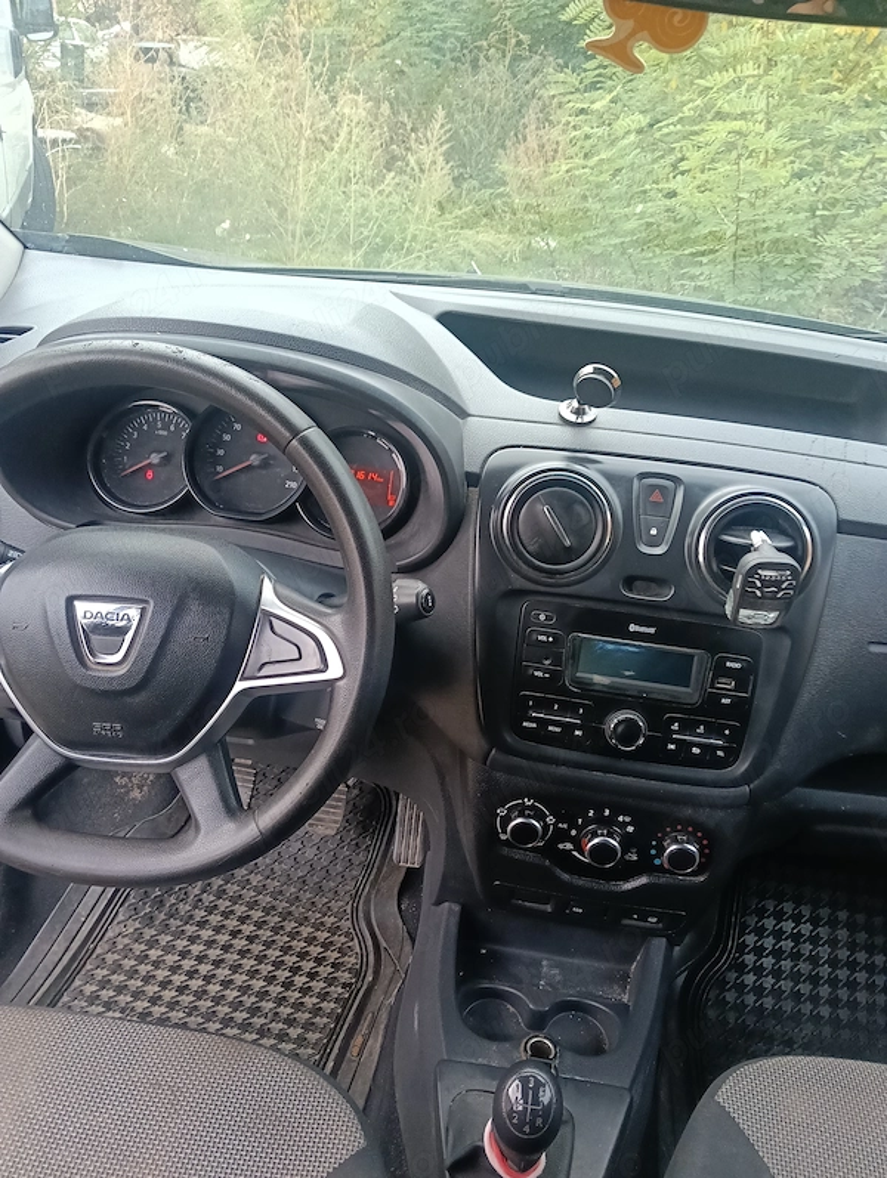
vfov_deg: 65.3
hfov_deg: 51.5
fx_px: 920
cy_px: 589
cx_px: 444
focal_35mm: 27
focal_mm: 3.98
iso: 250
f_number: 1.8
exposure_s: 1/33.3
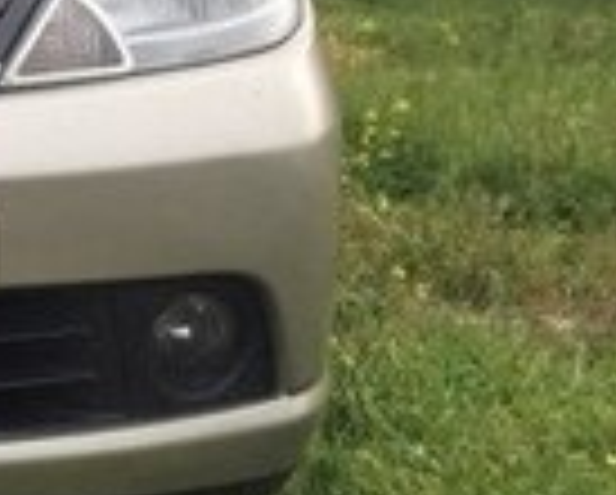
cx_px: -522
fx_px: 2483
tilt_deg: -5.1
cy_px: 52
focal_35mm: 136
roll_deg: +0.8
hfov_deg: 12.8
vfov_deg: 11.3
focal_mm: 4.15
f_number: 2.2
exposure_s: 1/1041
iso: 32
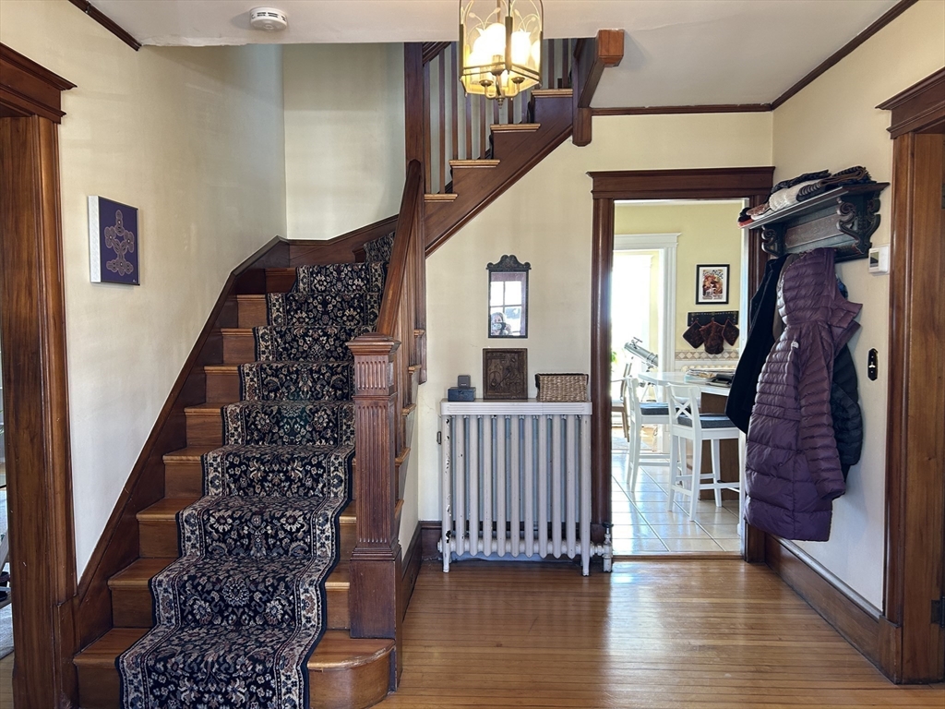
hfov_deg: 67.3
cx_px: 472
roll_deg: +0.5
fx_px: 710
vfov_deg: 53.1
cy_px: 354
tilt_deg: -3.4
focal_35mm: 26
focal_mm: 5.7
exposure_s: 1/60
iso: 100
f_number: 1.5
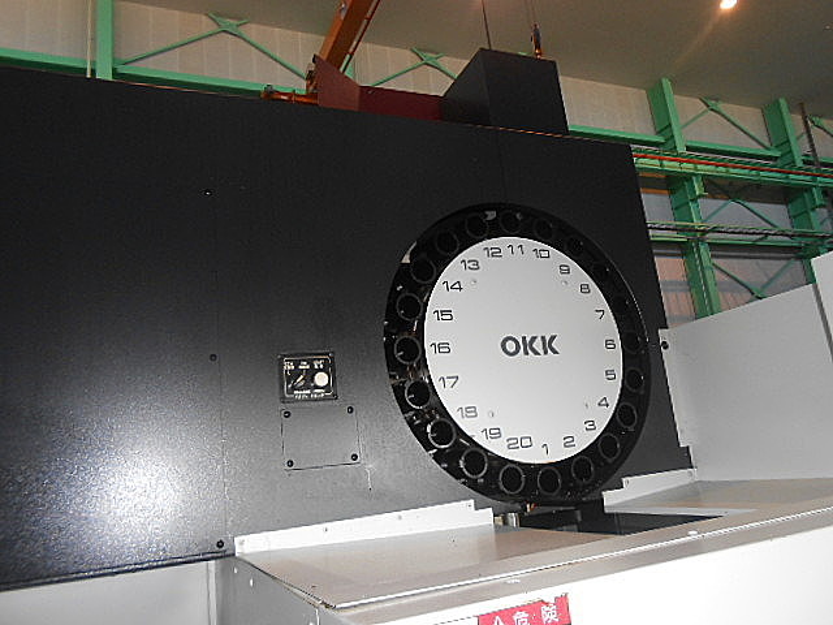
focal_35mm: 26
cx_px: 416
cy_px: 312
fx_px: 626
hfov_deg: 67.3
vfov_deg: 53.1
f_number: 3.5
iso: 200
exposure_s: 1/25
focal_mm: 4.6
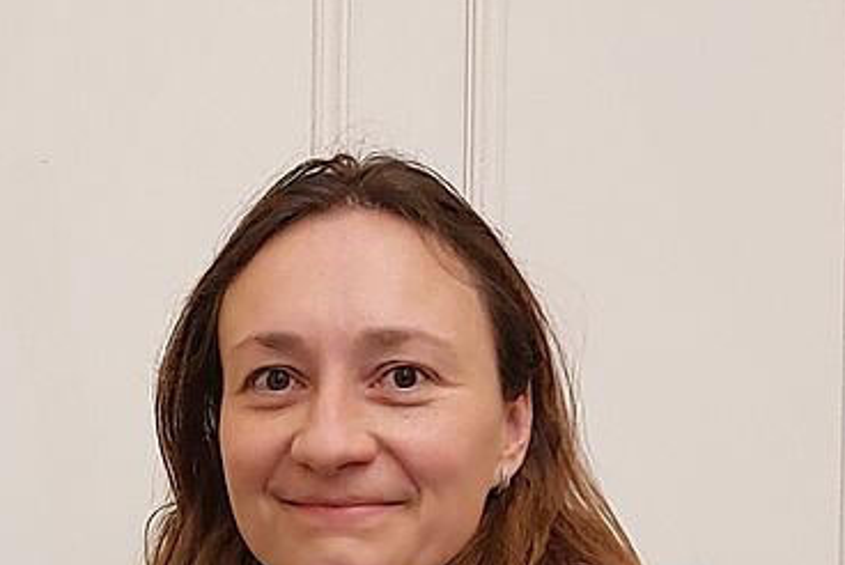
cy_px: 542
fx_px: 1433
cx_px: 420
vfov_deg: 21.6
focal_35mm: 61
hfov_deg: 32.9
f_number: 1.8
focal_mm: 4
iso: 200
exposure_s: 1/50
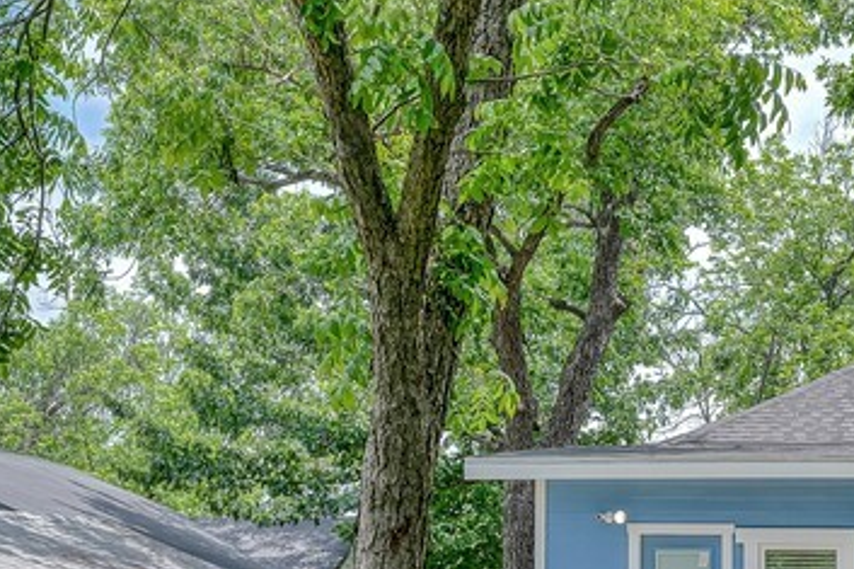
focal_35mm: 87
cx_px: 958
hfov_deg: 22.0
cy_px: 694
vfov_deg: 15.1
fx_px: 2063
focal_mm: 30
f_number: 8
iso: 100
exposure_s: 1/125
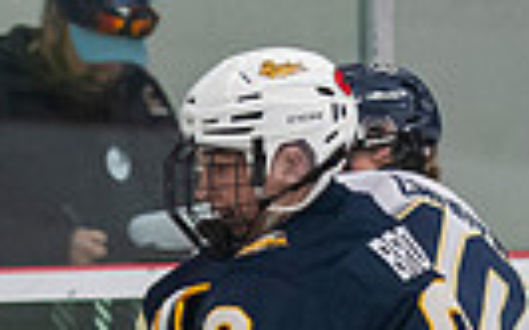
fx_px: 13186
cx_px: 342
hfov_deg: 2.3
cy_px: 673
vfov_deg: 1.4
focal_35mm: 915
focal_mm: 100
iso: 2000
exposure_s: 1/640
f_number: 3.2
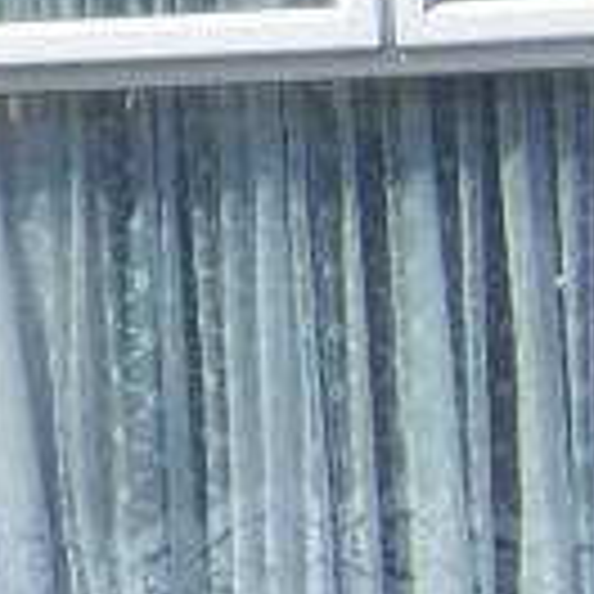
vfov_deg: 6.2
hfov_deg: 5.9
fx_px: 5339
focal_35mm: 275
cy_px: -468
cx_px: -1287
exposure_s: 1/750
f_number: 4
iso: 80
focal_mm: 6.7
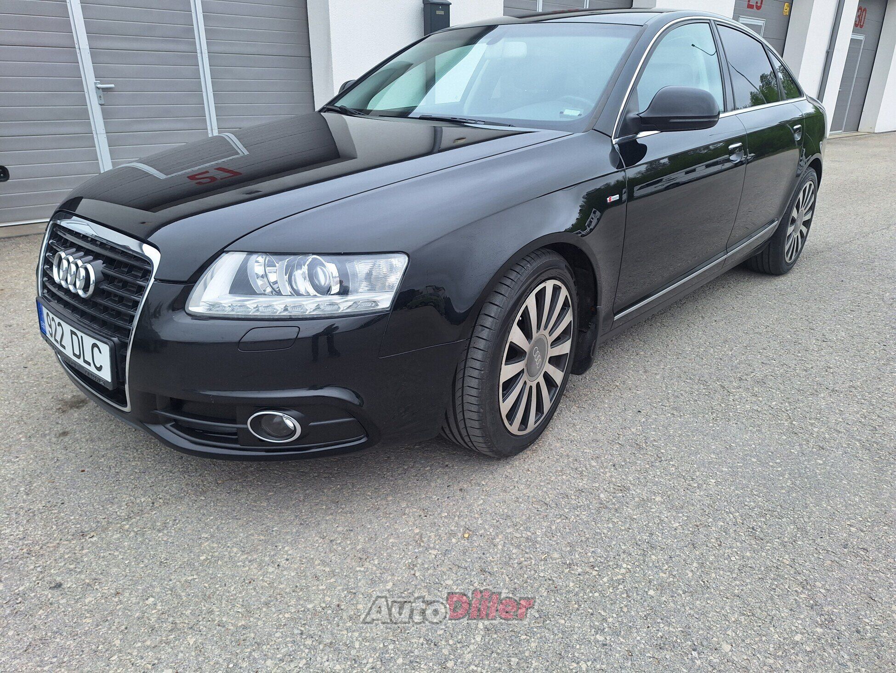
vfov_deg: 58.9
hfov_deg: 73.9
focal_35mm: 23
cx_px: 448
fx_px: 595
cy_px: 336
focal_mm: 5.54
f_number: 1.8
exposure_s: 1/523
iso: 40
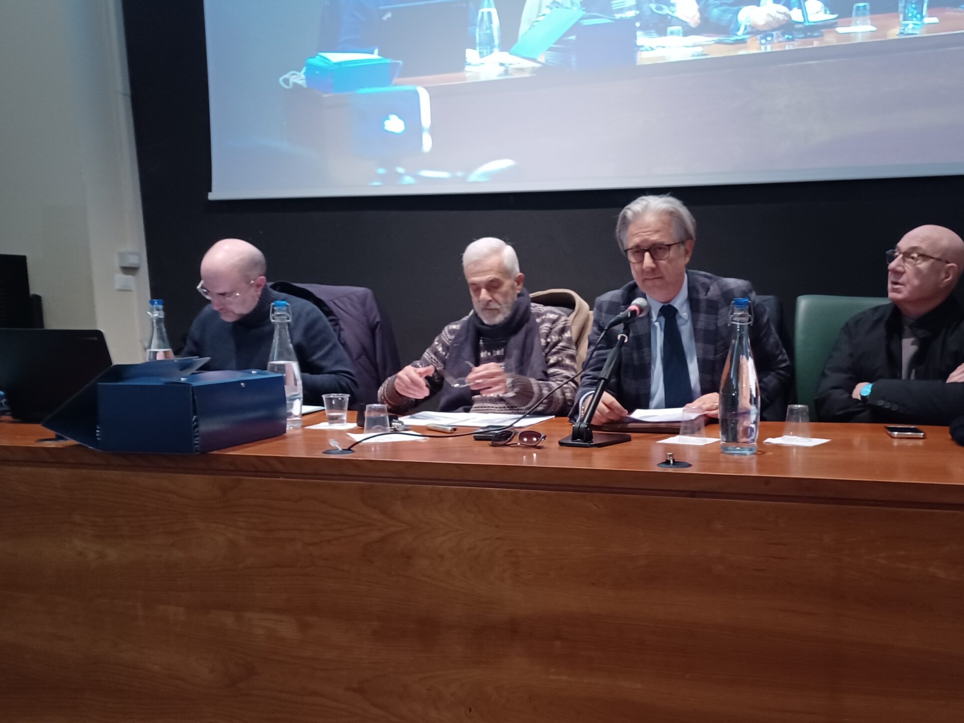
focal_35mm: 33
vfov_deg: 42.8
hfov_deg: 54.7
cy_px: 429
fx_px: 919
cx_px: 602
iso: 800
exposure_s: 1/20
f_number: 1.8
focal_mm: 4.6
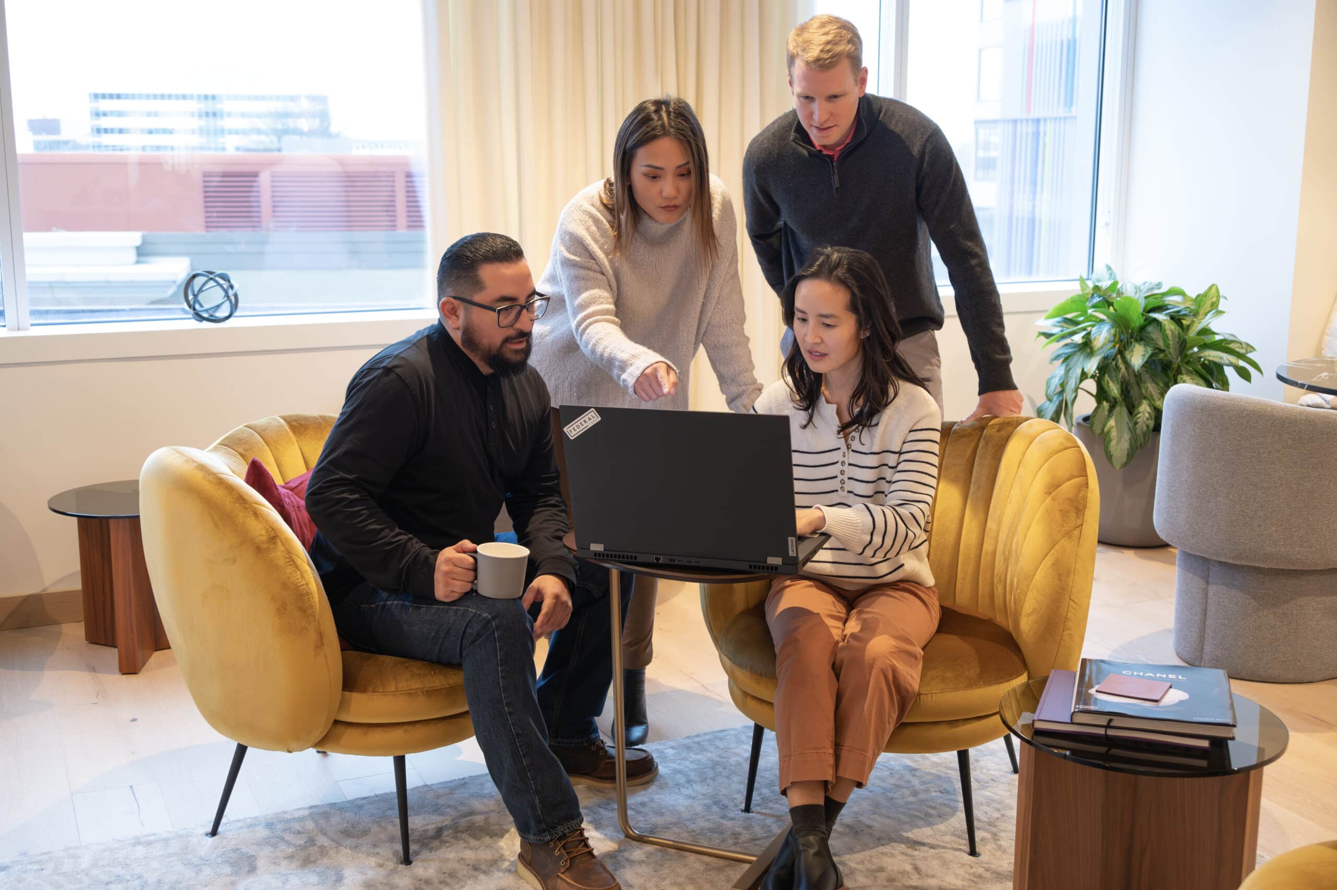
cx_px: 668
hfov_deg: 48.5
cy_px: 445
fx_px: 1484
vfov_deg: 33.4
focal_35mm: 40
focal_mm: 40
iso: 2500
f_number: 5
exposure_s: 1/60
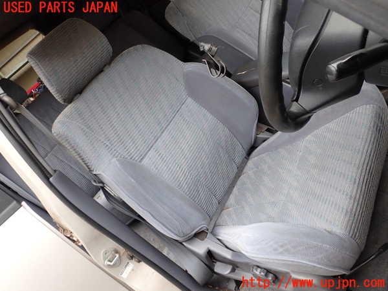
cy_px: 146
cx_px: 194
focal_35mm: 30
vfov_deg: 46.8
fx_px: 336
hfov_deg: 60.0
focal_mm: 5.4
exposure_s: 1/80
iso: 100
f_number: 3.2
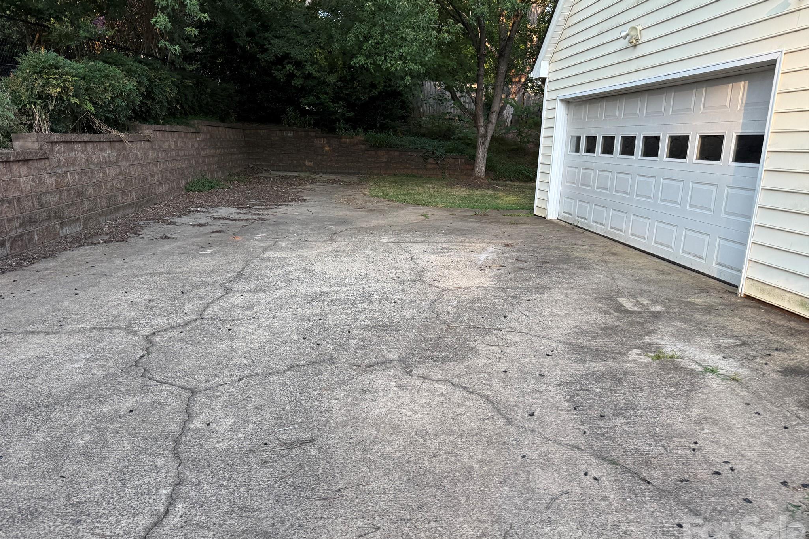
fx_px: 562
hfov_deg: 71.5
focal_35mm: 25
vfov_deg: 51.2
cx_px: 404
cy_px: 290
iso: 80
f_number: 1.78
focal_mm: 6.76
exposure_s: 1/330
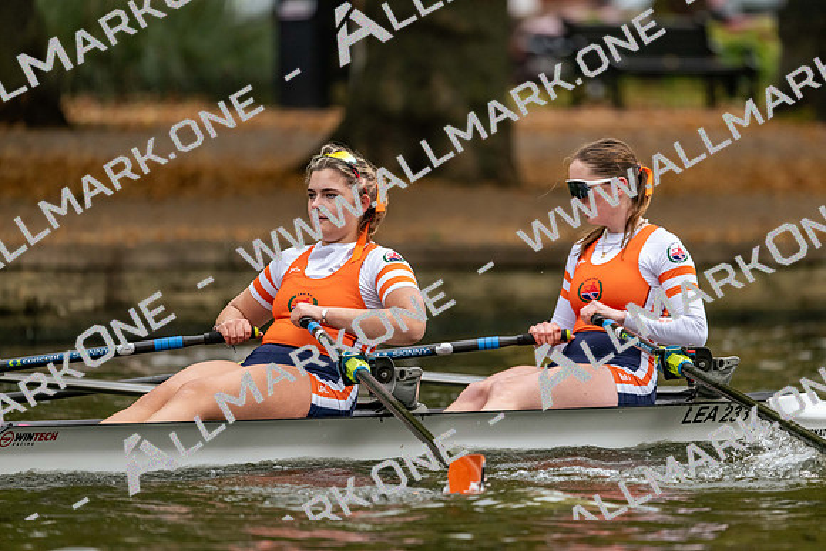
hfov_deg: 5.2
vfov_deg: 3.4
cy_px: 276
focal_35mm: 400
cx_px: 413
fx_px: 9179
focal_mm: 400
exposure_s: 1/2500
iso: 2000
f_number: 4.5
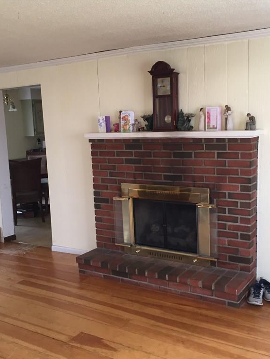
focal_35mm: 39
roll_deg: +1.5
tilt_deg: -7.7
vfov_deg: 47.9
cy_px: 180
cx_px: 139
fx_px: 405
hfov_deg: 36.8
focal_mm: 4.15
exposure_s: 1/30
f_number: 2.2
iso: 80
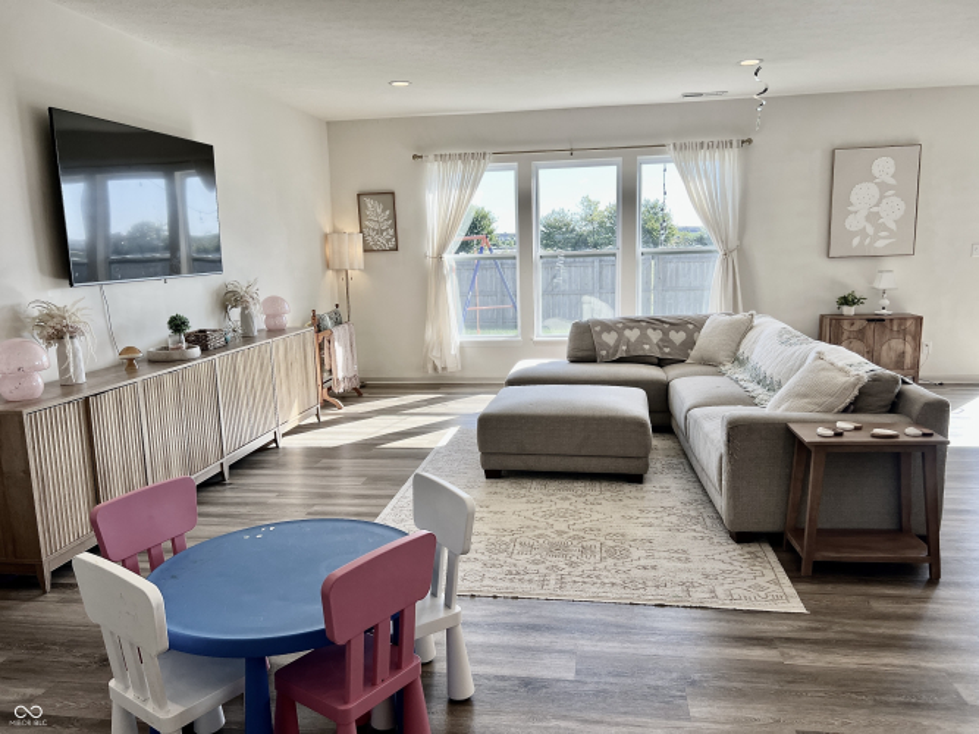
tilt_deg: -10.9
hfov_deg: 67.3
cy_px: 367
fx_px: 735
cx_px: 490
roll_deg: +2.4
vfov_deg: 53.0
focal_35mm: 26
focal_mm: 5.7
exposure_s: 1/380
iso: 50
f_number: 1.5
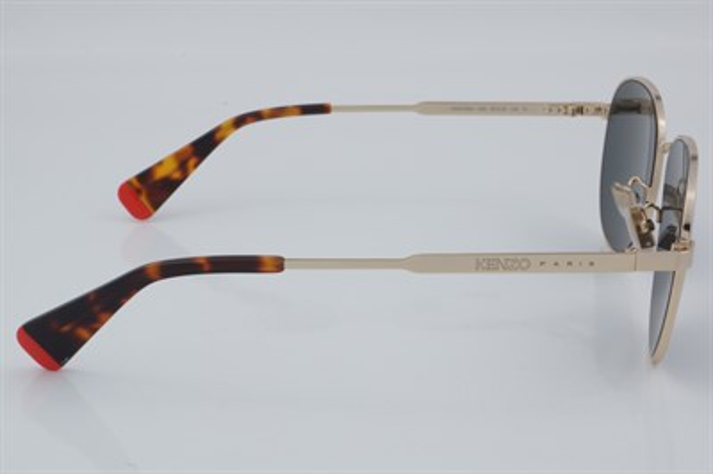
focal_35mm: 75
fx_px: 1484
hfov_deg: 27.0
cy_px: 237
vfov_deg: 18.2
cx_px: 356
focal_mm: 50
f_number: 32
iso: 100
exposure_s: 1/4
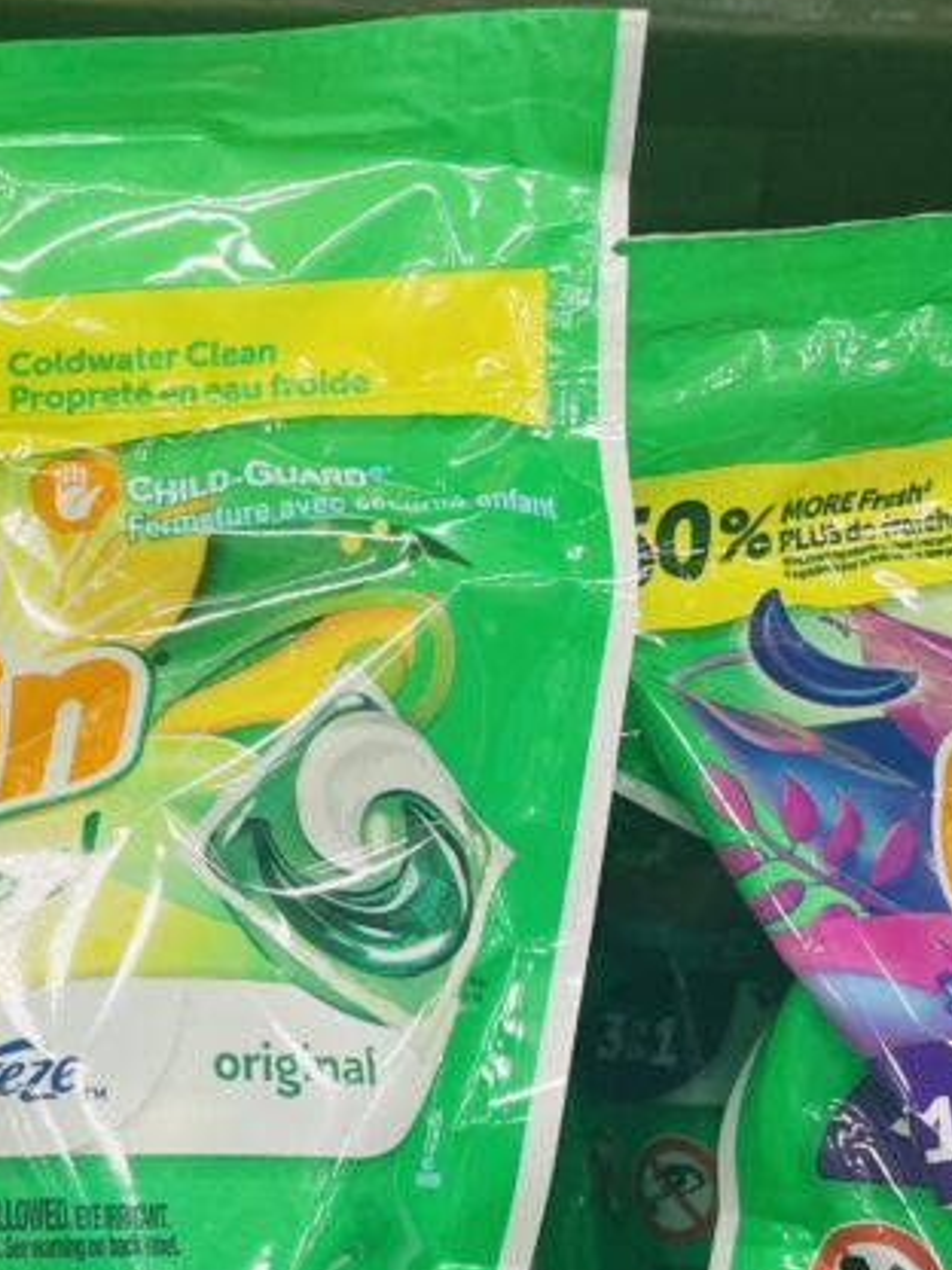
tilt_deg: -6.1
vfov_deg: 29.1
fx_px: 2347
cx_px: -101
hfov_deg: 21.7
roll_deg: +0.4
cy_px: 1123
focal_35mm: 64
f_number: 1.6
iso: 64
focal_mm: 4.2
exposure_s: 1/62
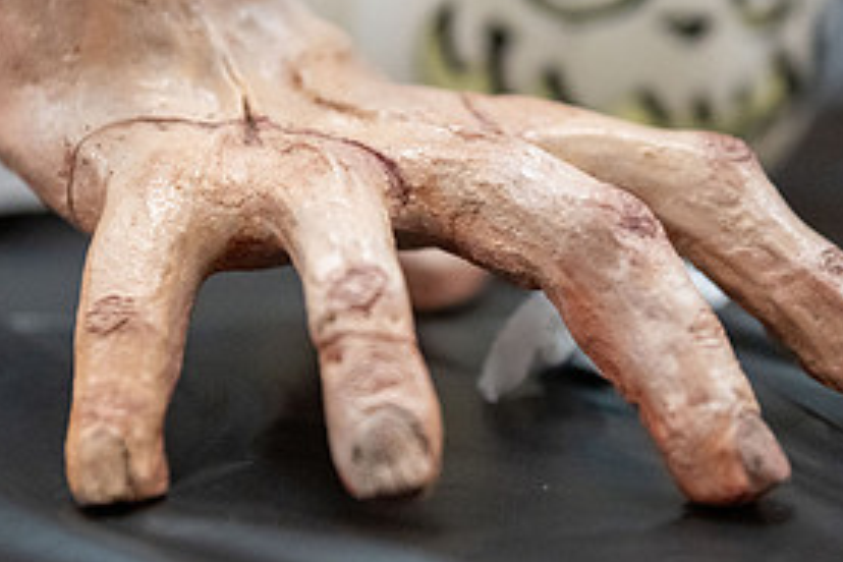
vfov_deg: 13.5
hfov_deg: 20.2
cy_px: 163
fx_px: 2365
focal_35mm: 101
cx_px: 406
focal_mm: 48
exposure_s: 1/1600
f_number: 2.8
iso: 3200
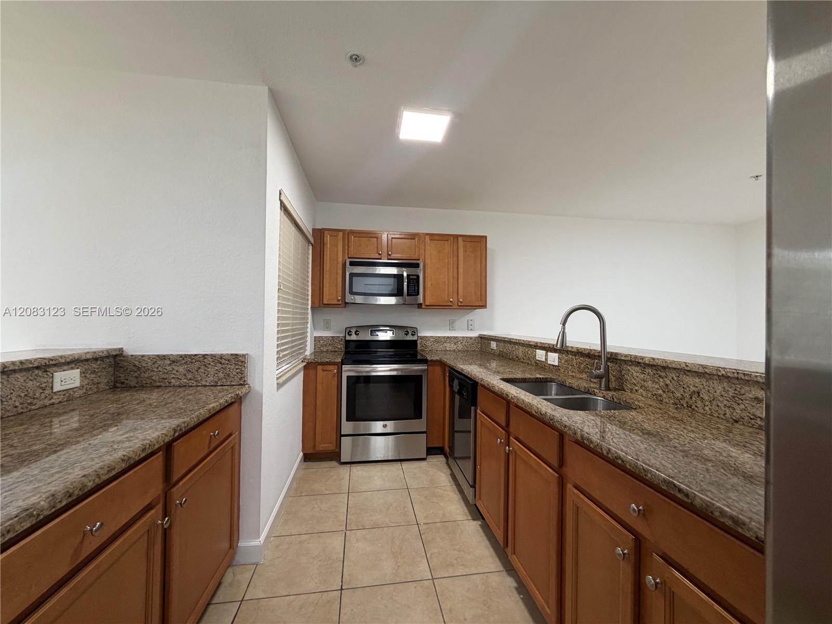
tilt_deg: +0.7
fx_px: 336
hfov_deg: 102.1
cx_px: 416
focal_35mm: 14
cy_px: 312
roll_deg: +0.0
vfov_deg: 85.7
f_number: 2.2
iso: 200
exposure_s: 1/60
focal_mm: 2.22
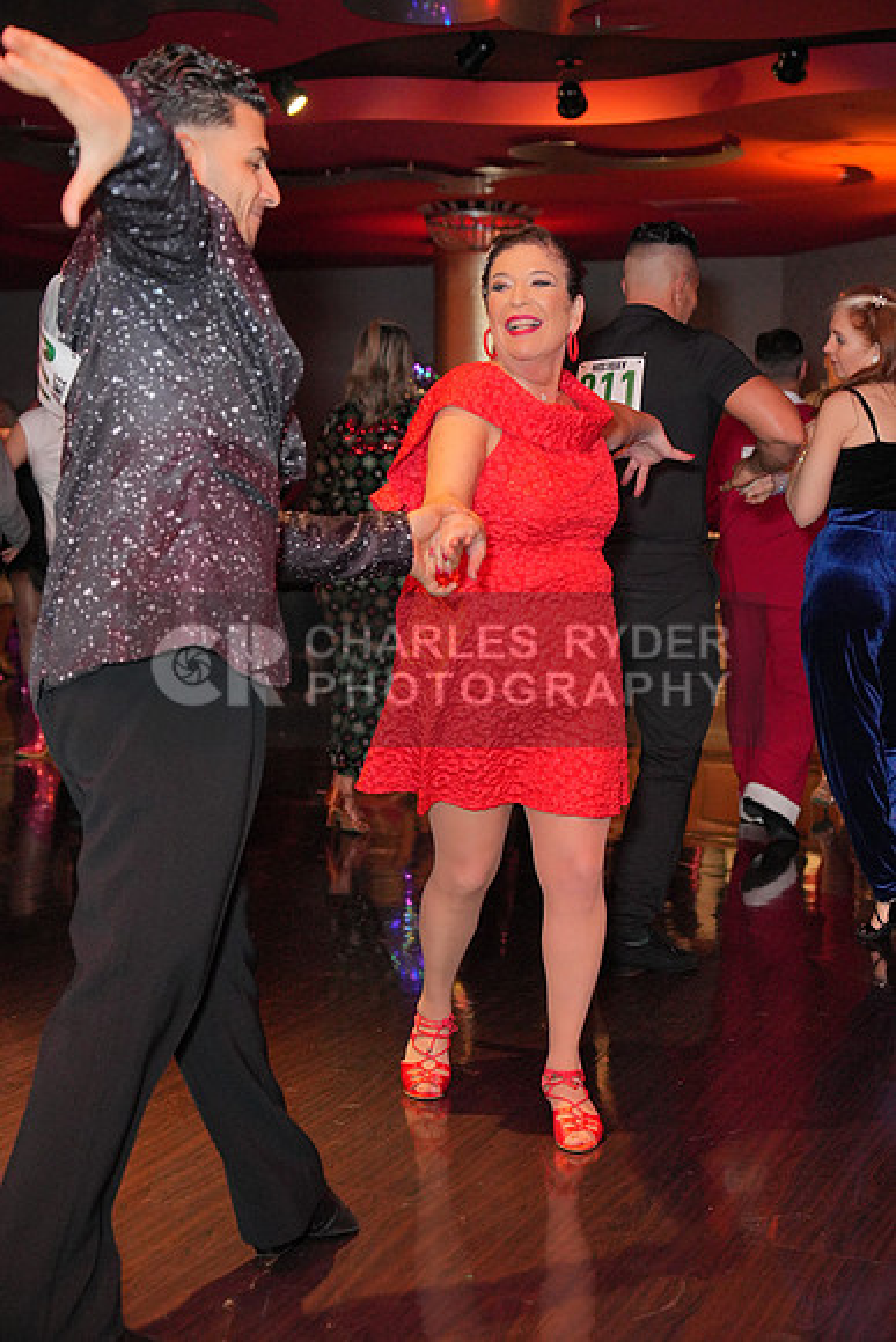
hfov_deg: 24.2
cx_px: 448
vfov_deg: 35.6
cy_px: 671
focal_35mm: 56
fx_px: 2089
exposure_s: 1/200
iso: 4000
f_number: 4
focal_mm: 56
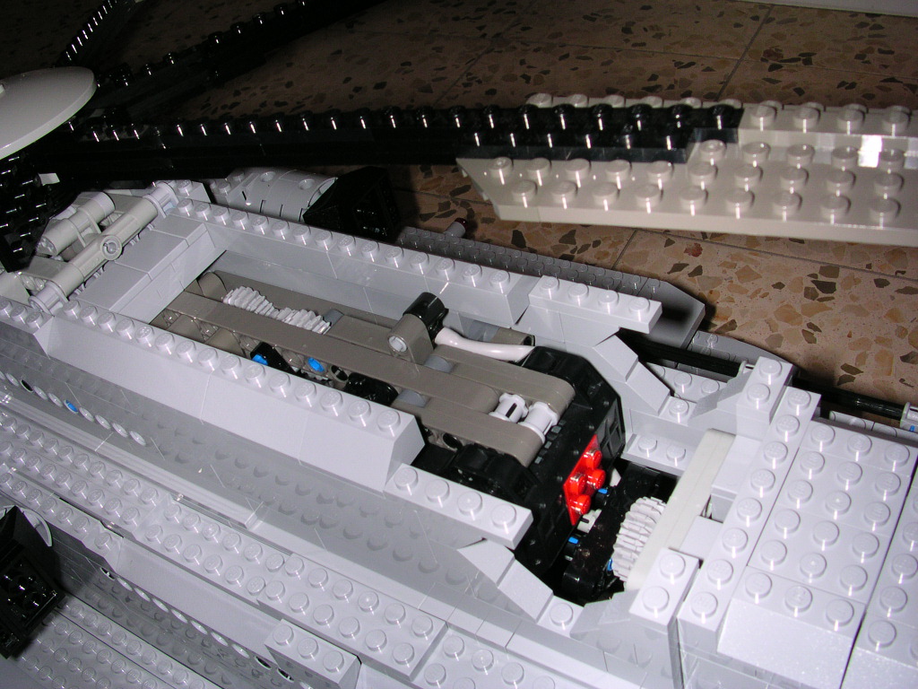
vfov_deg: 38.7
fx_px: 981
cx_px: 459
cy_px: 344
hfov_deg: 50.1
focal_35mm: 37
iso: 100
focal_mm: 5.6
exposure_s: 1/60
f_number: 4.5
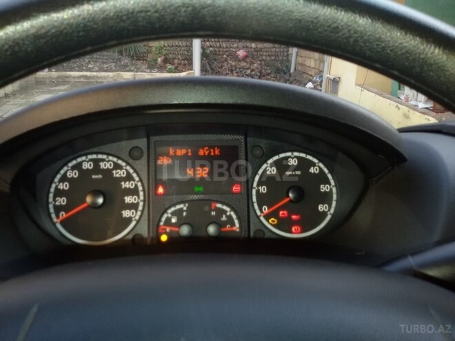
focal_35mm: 31
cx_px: 228
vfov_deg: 45.4
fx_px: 407
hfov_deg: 58.4
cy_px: 170
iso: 64
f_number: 2.4
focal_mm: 2.93
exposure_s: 1/25
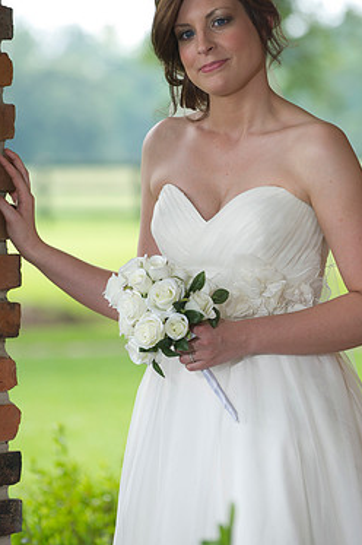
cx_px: 198
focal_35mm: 205
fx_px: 3098
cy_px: 259
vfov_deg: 10.0
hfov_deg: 6.7
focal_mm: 170
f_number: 3.5
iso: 500
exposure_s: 1/250
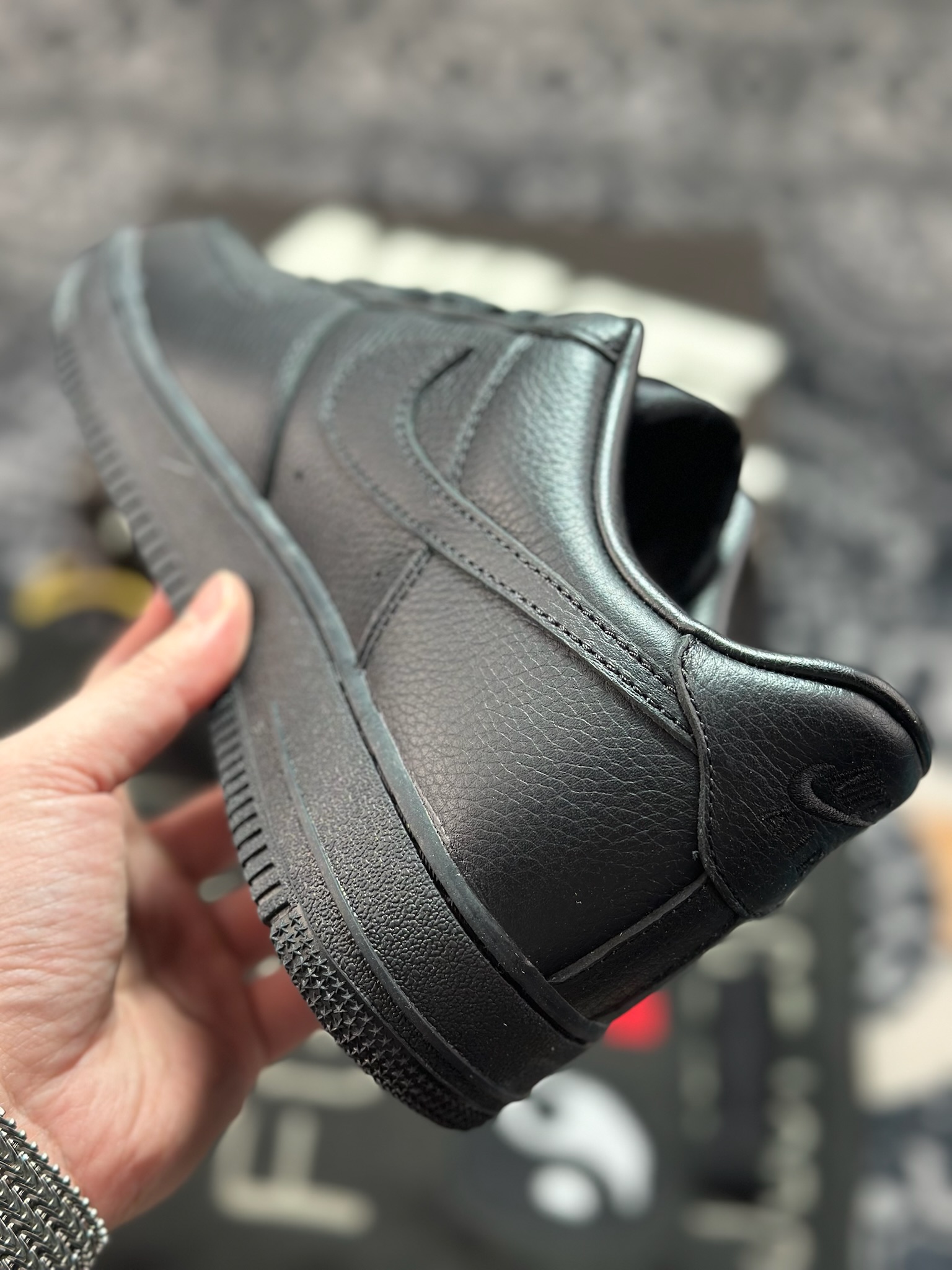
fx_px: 1760
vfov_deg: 39.7
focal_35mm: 48
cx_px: 476
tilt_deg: -55.1
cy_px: 635
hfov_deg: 30.3
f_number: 1.78
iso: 80
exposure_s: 1/218
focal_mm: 6.86
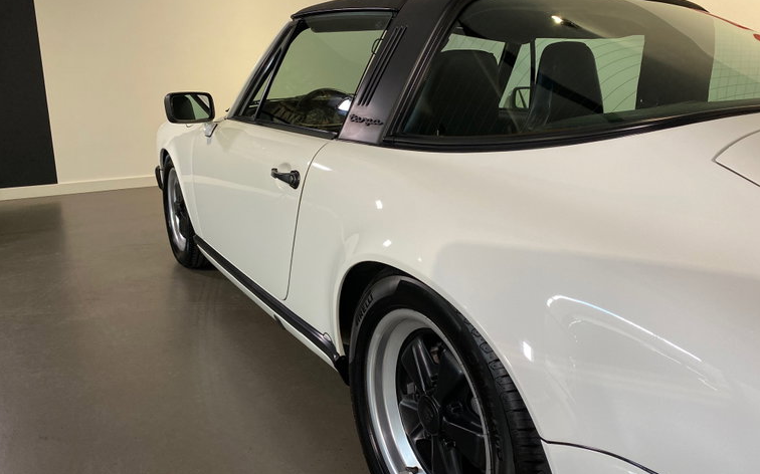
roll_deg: -0.4
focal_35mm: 28
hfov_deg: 66.5
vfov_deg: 44.5
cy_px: 228
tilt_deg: -13.9
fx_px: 580
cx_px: 383
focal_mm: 4.25
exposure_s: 1/60
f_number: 1.8
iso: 160
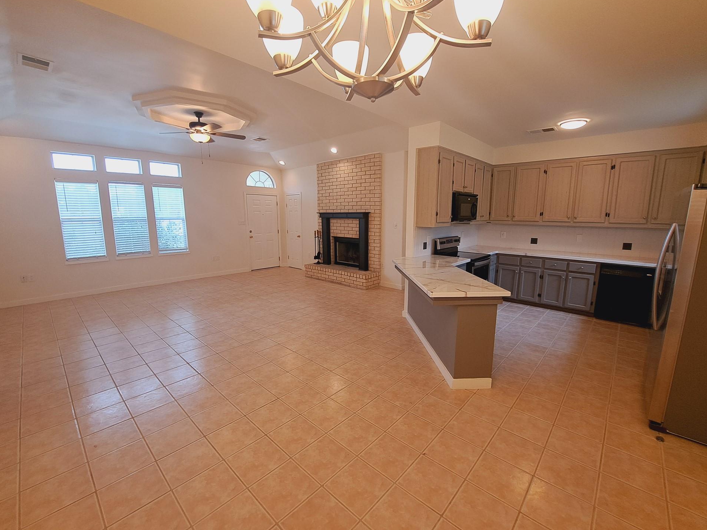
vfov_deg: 85.7
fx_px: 286
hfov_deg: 102.1
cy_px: 269
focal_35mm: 14
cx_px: 356
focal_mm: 1.74
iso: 50
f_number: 2.2
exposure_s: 1/20
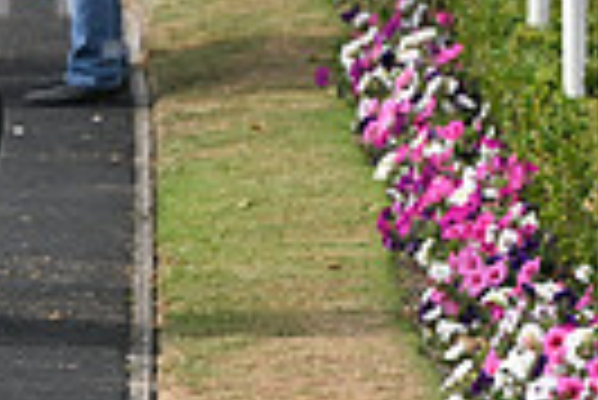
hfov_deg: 2.7
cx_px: -382
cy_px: -267
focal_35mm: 763
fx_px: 12688
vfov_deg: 1.8
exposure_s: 1/1600
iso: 400
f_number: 5.6
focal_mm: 175
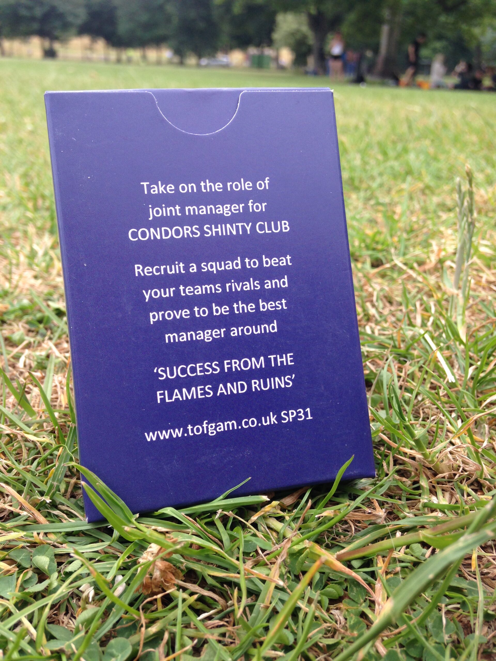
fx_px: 630
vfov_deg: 55.4
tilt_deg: -23.5
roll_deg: -2.5
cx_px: 248
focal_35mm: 33
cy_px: 330
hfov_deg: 42.9
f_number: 2.4
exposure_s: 1/129
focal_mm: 4.12
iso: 50
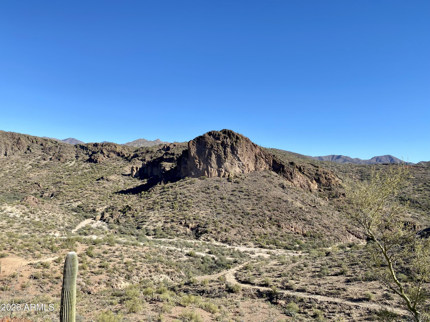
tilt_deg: +2.3
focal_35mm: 26
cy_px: 161
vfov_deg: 53.1
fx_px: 323
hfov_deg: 67.3
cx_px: 215
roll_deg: -2.4
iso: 32
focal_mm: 4.25
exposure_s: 1/2513
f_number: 1.8
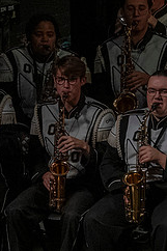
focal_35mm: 718
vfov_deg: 2.9
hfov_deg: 1.9
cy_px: 108
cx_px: -118
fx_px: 5003
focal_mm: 200
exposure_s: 1/500
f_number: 4
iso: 4000
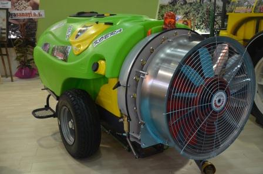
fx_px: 306
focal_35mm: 42
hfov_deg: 46.5
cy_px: 87
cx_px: 132
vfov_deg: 31.8
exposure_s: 1/80
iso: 400
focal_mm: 28
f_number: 4.2
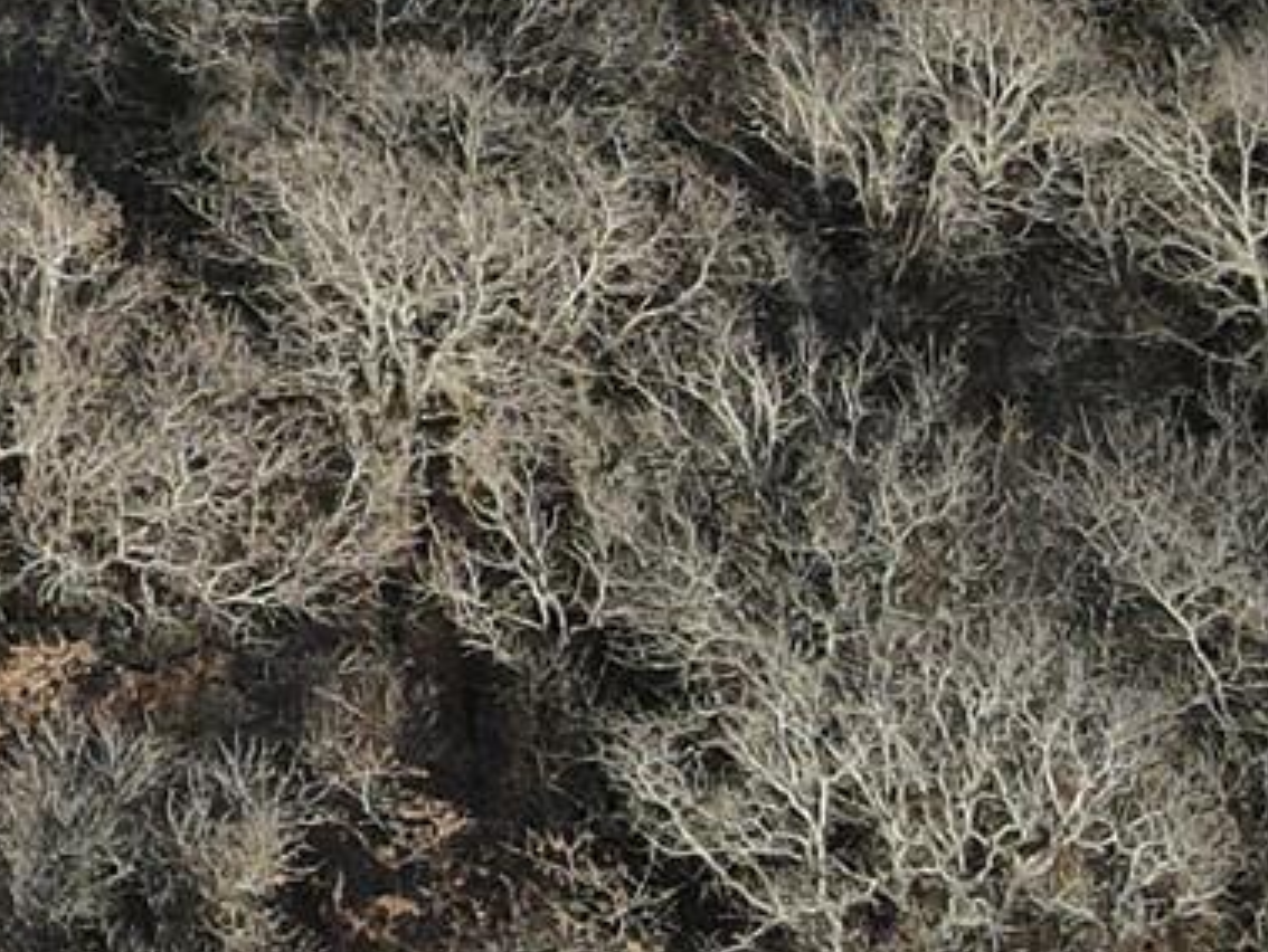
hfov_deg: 14.1
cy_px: -469
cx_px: -661
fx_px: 4765
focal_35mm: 130
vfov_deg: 11.0
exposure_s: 1/320
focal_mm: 4.5
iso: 100
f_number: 2.8
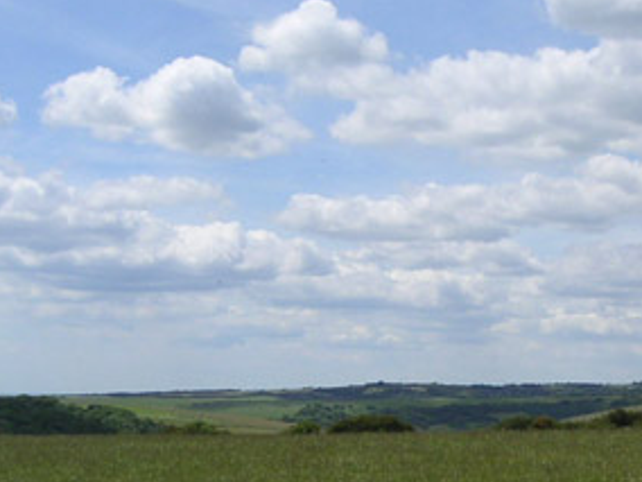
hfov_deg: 22.5
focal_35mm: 87
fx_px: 1614
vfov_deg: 16.9
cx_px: 387
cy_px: 364
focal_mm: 6
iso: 50
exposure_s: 1/350
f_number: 6.7
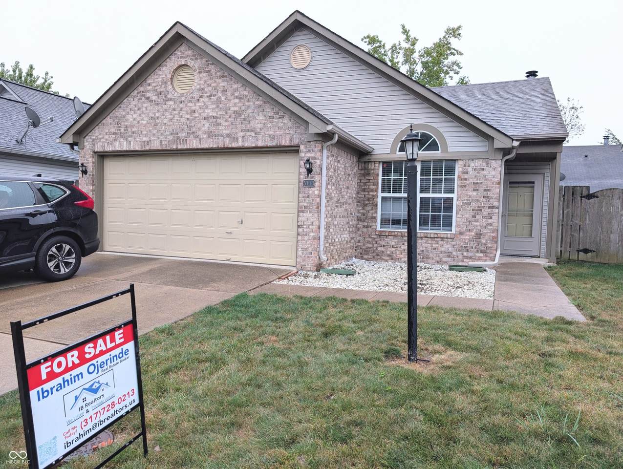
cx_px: 312
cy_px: 234
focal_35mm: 24
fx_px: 433
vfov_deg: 56.9
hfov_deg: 71.5
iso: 23
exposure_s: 1/166
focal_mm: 6.9
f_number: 1.68
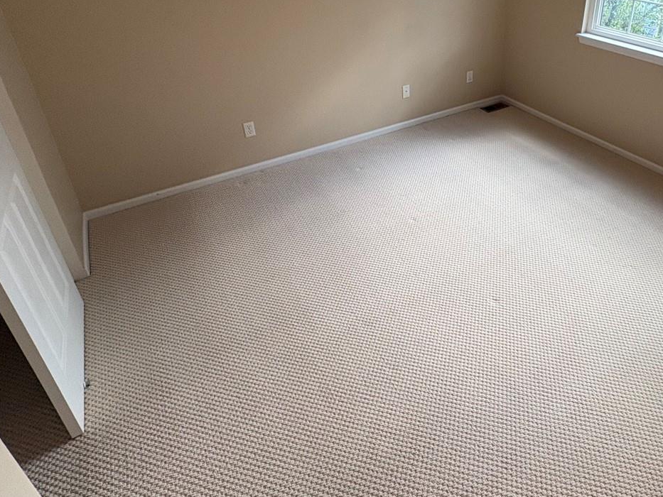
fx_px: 460
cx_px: 449
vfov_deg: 54.2
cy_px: 124
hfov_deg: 69.3
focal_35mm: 24
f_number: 2.2
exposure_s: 1/100
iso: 125
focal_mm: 2.22
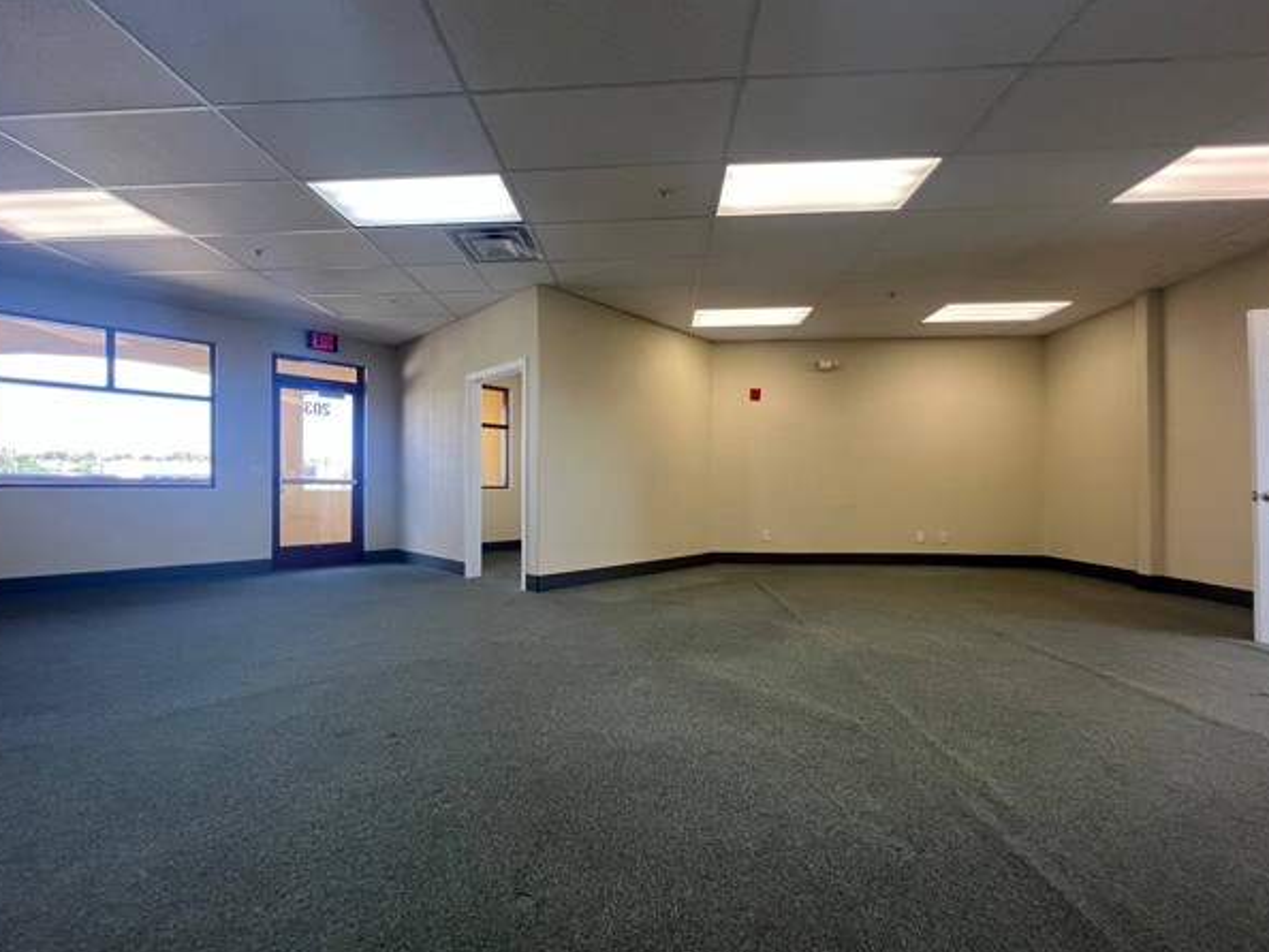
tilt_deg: +1.0
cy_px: 491
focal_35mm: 14
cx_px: 617
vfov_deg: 85.7
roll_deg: +0.1
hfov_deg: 102.0
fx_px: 513
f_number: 1.8
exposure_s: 1/120
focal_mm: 1.57
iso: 160
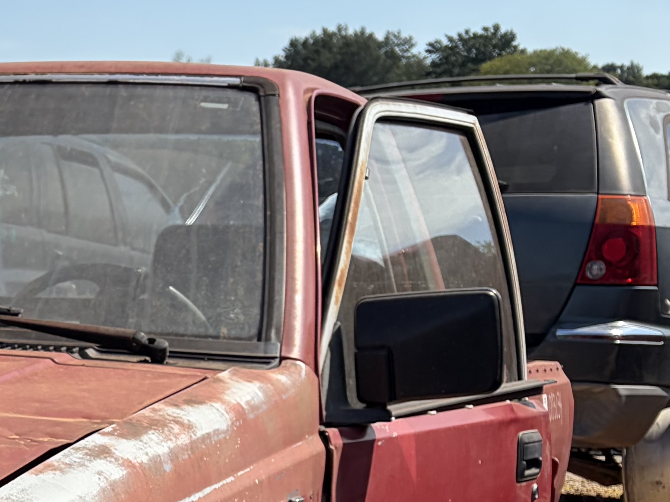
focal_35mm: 95
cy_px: 652
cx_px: -308
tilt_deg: -12.7
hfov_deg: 18.5
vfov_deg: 14.9
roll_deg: +1.8
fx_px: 1839
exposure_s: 1/4329
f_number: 1.6
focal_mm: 5.96
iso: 64
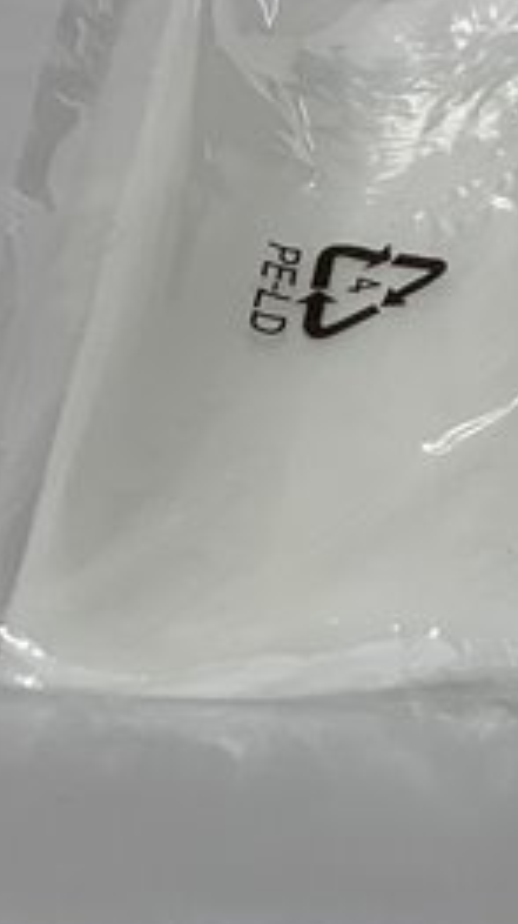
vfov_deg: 12.0
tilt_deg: -30.2
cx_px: 916
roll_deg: -4.3
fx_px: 4233
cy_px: -349
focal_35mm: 173
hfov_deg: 6.8
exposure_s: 1/122
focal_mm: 6
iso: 50
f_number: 2.4
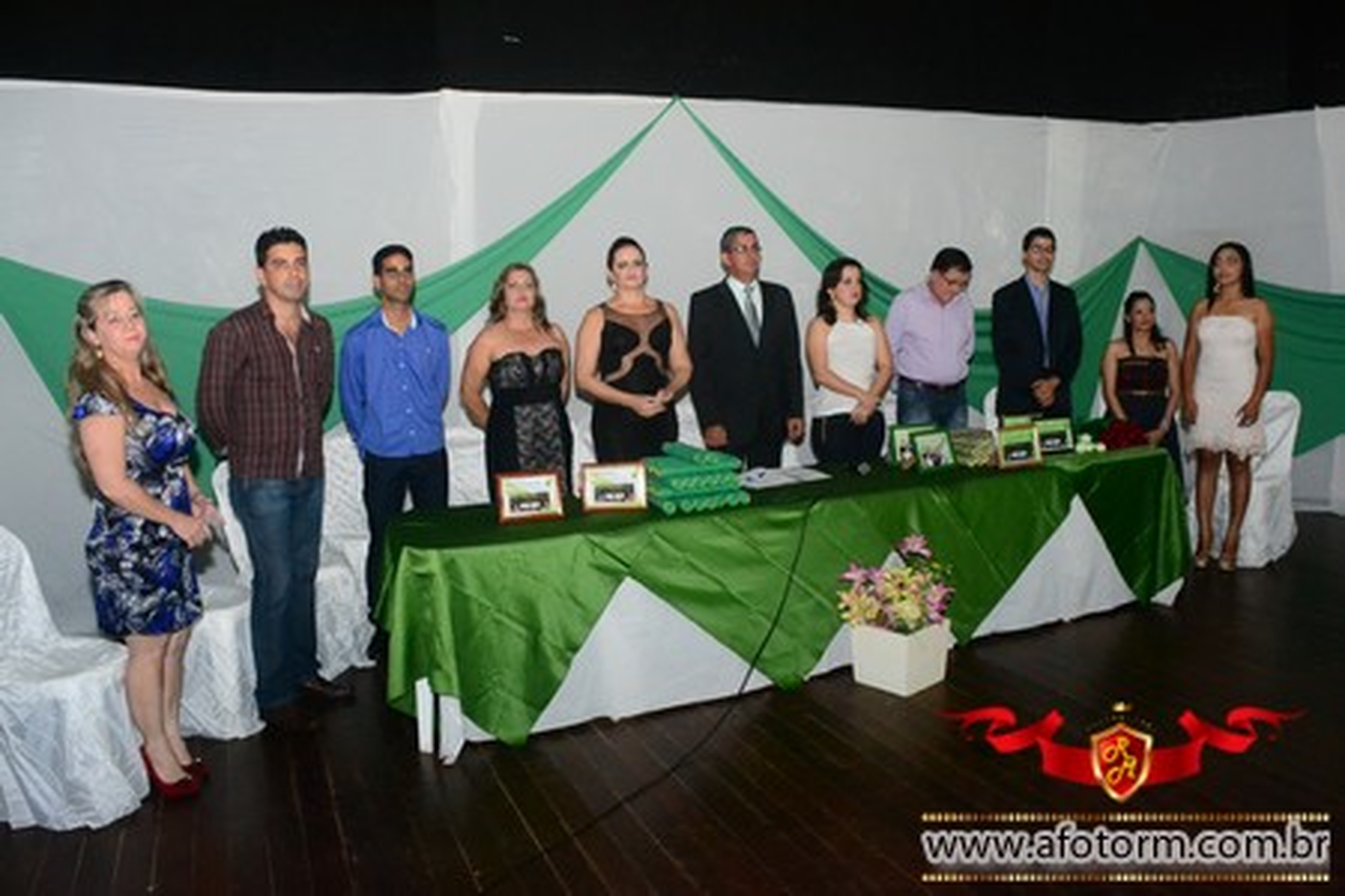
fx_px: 1121
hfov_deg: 61.9
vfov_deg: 43.6
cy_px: 448
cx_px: 672
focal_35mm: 30
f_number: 7.1
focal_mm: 20
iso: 3200
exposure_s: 1/80
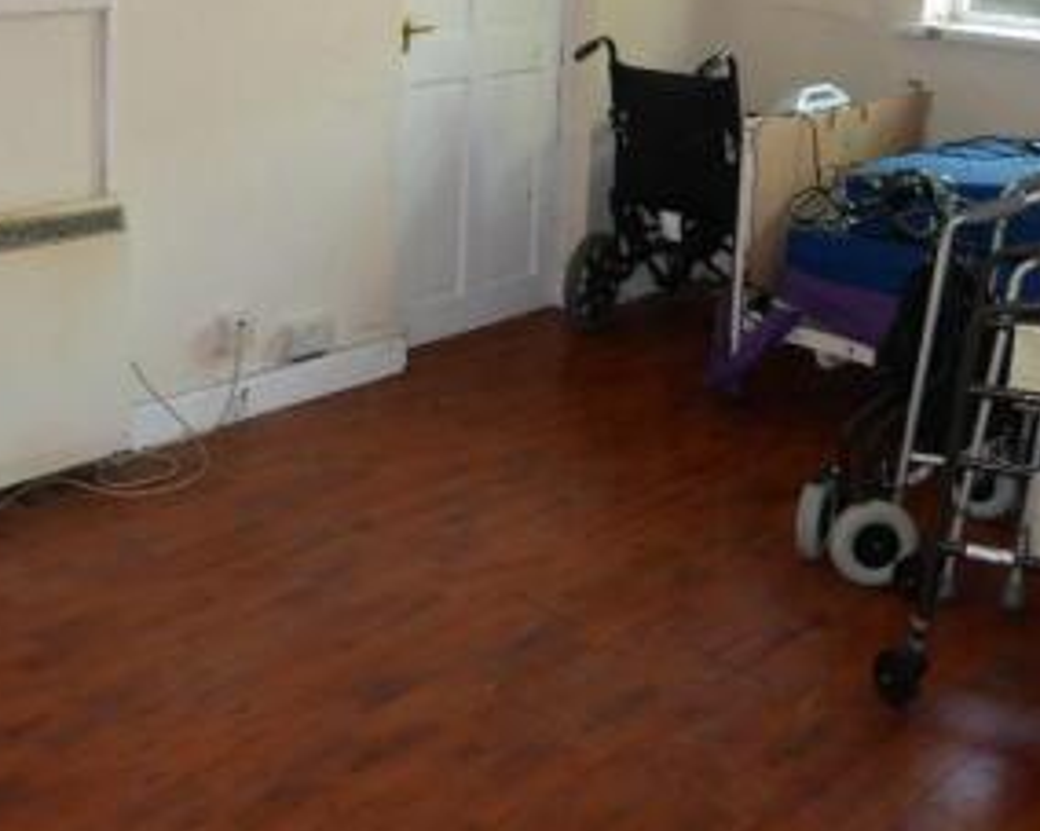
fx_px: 1477
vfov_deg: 30.1
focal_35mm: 48
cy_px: 79
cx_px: 421
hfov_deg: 38.6
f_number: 3.5
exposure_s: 1/50
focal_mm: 12
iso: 400
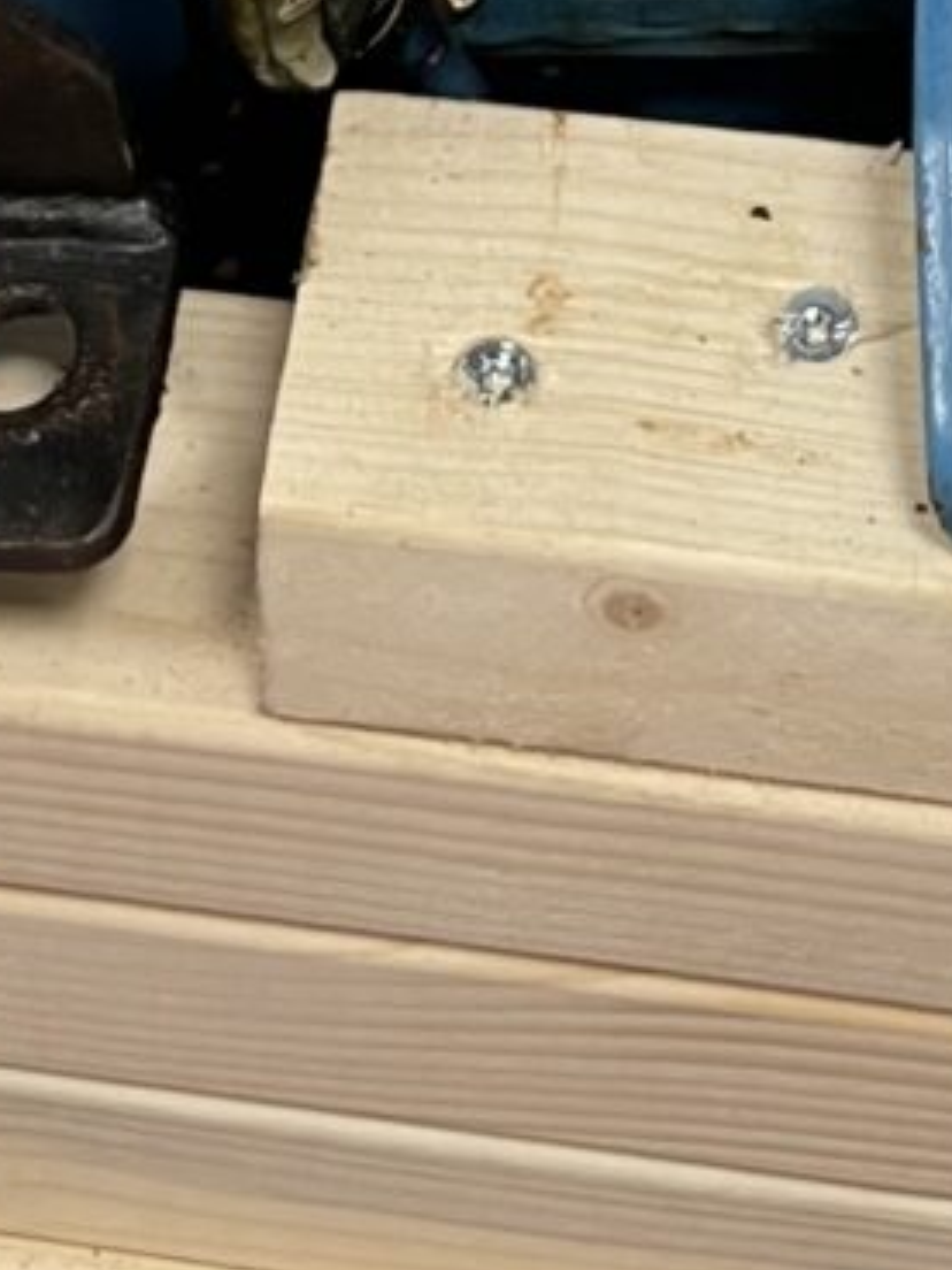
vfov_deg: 14.1
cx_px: 310
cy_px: -1405
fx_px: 4144
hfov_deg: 13.1
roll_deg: +3.3
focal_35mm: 113
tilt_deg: -29.4
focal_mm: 4.2
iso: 80
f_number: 1.6
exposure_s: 1/50
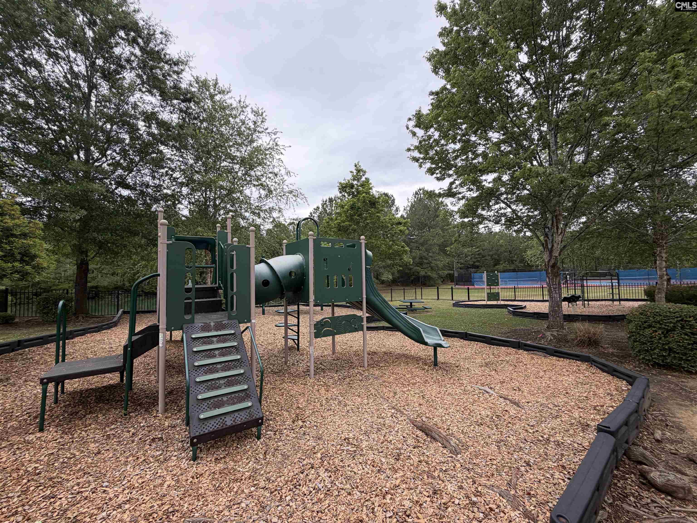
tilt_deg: +3.2
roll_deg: +1.9
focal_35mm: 14
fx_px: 282
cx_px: 348
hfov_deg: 102.1
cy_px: 262
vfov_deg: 85.7
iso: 50
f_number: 2.2
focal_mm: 2.22
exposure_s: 1/301
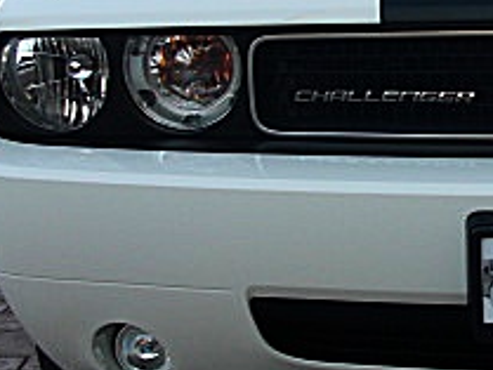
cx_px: 609
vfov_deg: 13.5
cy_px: 132
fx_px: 1568
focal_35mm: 110
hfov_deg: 17.0
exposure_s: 1/160
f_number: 2.8
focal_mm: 6.3
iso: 50
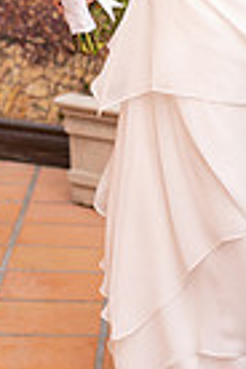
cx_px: 211
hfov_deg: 7.6
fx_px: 1845
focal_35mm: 180
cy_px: -96
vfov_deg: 11.2
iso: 320
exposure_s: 1/500
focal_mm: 55
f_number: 2.5
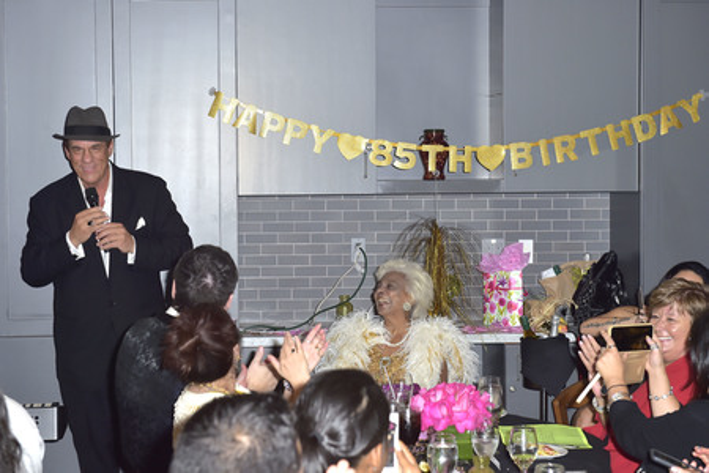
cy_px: 236
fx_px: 1379
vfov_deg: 19.5
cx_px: 354
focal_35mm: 70
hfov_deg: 28.8
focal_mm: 70
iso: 400
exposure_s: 1/250
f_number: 6.3
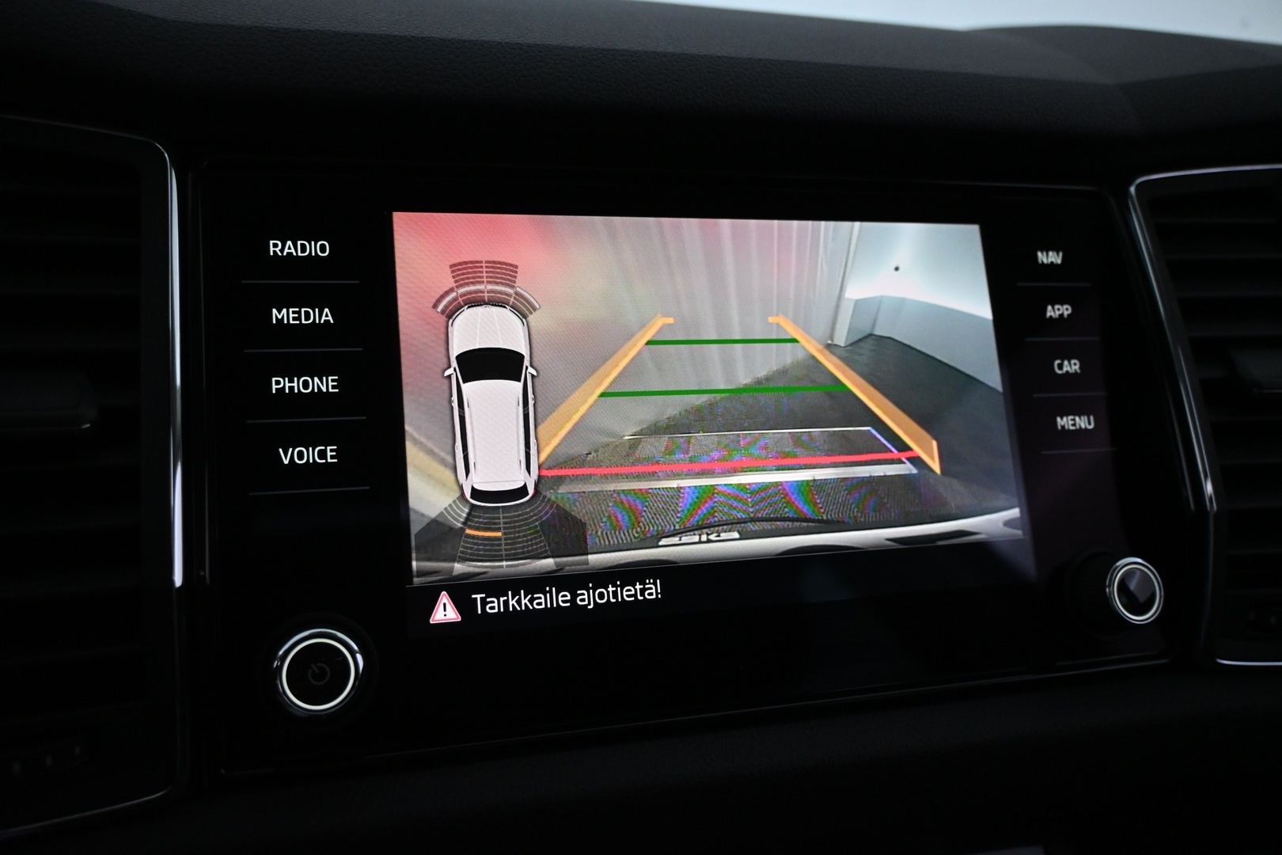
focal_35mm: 31
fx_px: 1095
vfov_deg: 42.6
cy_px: 428
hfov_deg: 60.7
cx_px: 641
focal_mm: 20.5
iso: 2000
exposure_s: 1/125
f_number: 3.8
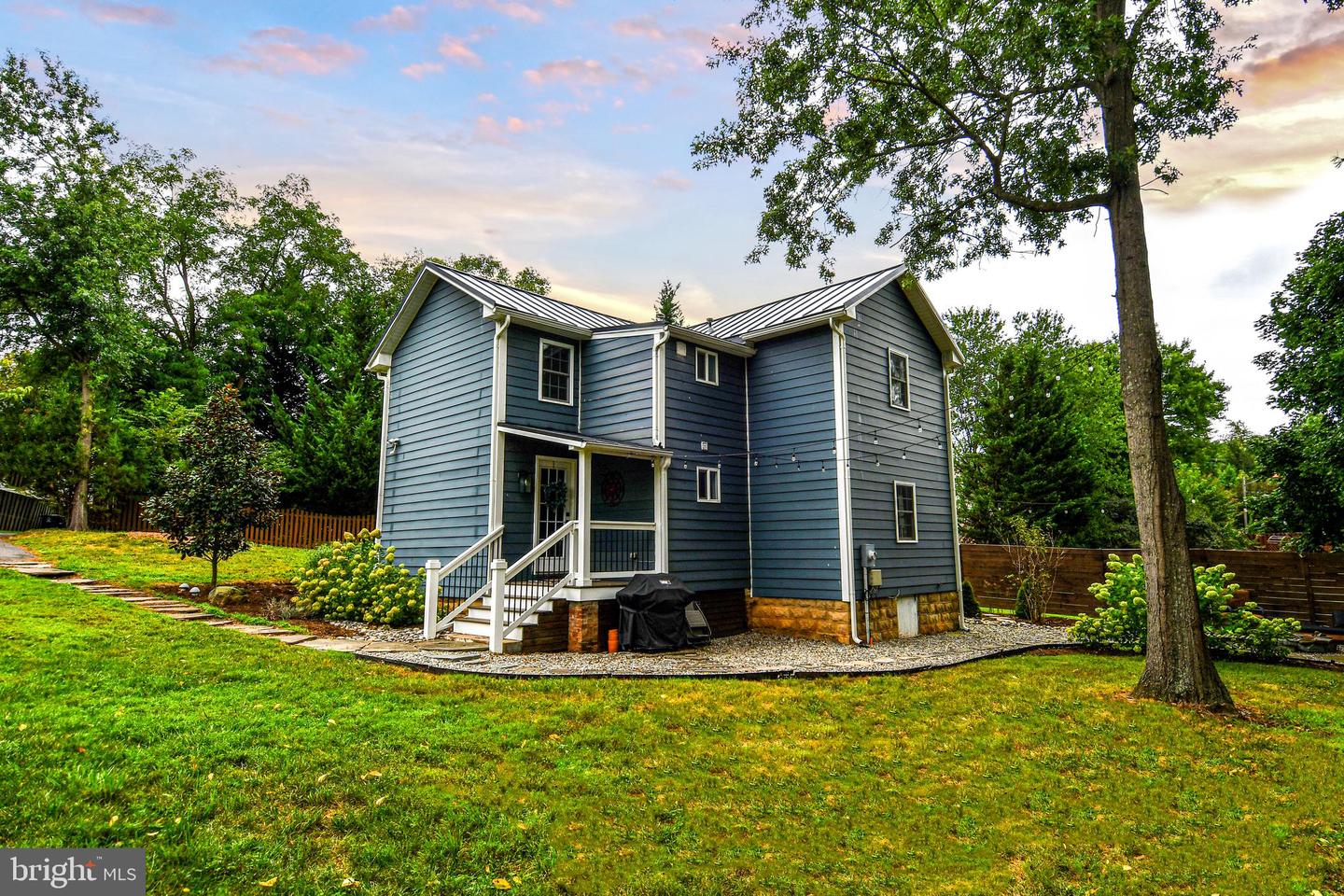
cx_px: 672
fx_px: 672
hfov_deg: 90.0
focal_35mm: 18
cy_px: 448
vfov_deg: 67.4
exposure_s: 1/250
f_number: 8
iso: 140
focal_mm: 12
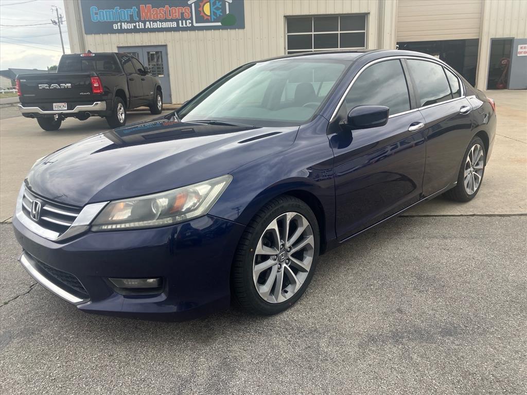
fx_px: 426
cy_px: 198
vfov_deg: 49.7
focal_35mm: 28
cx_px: 264
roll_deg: +0.4
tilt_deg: -14.0
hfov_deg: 63.4
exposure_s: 1/184
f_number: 1.8
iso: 25
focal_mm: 3.99
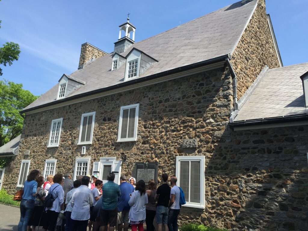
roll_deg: -4.0
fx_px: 258
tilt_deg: +14.2
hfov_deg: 61.7
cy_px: 116
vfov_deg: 48.2
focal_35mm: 29
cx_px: 154
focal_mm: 4.15
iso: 32
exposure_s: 1/1130
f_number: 2.2
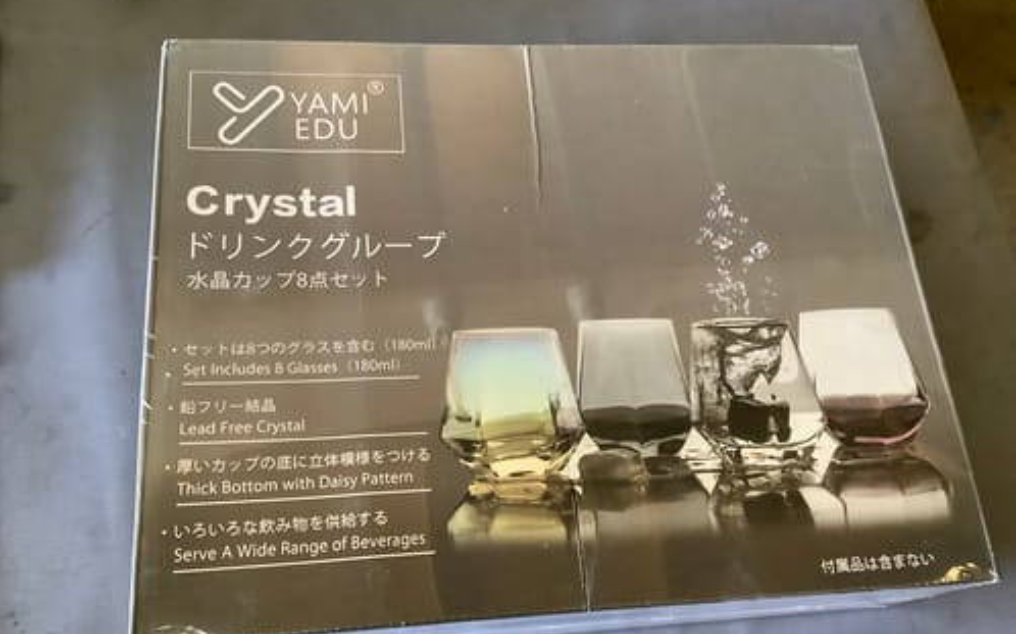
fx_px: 914
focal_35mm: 33
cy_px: 352
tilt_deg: -69.0
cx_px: 508
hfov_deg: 58.2
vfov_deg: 38.3
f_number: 2.4
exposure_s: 1/33
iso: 400
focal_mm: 3.3
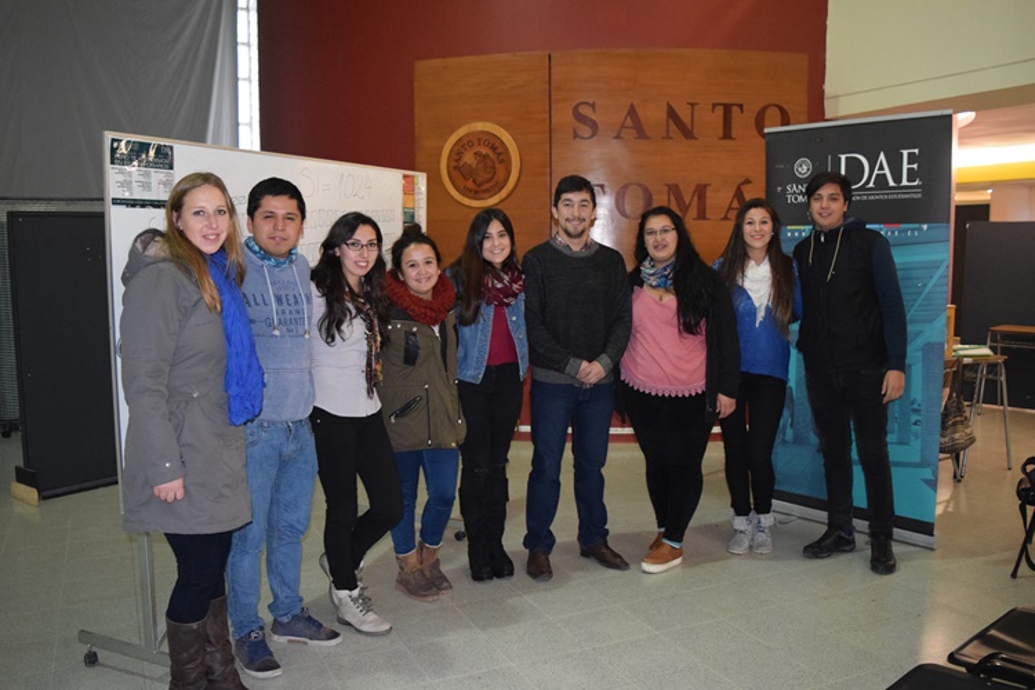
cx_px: 518
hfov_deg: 59.5
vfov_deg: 41.7
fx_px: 906
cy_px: 345
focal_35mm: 32
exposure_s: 1/60
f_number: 3.8
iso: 3200
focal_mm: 21
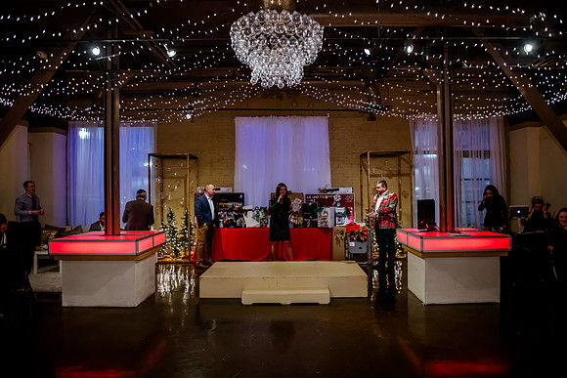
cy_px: 189
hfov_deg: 72.5
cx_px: 284
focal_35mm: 25
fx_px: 387
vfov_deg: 52.1
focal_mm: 24
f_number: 2.8
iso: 5000
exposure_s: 1/200
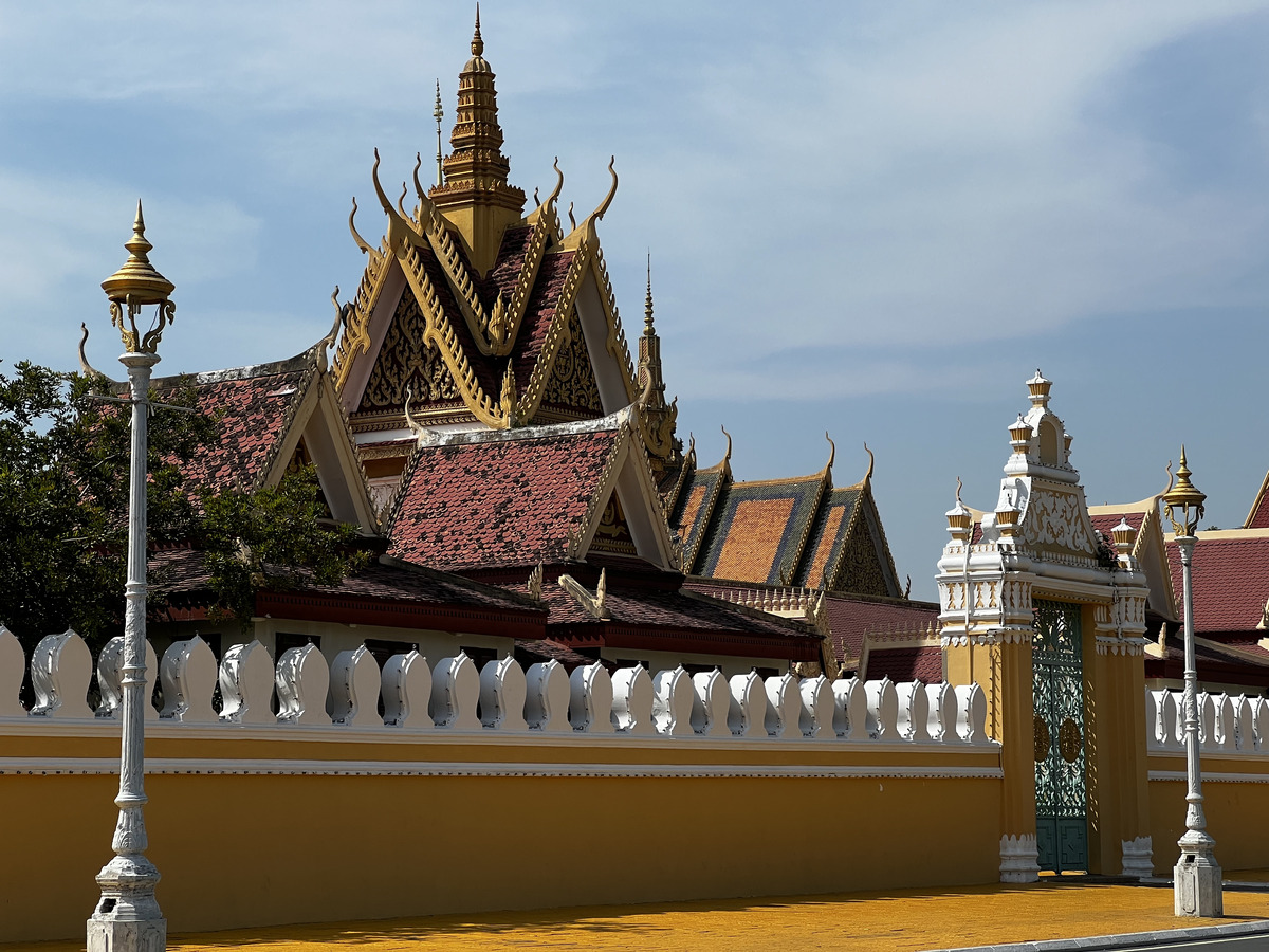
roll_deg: +0.5
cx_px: 634
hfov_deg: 25.3
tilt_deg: +7.3
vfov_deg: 19.1
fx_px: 2823
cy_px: 476
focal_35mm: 77
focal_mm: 9
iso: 32
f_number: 2.8
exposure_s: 1/1193
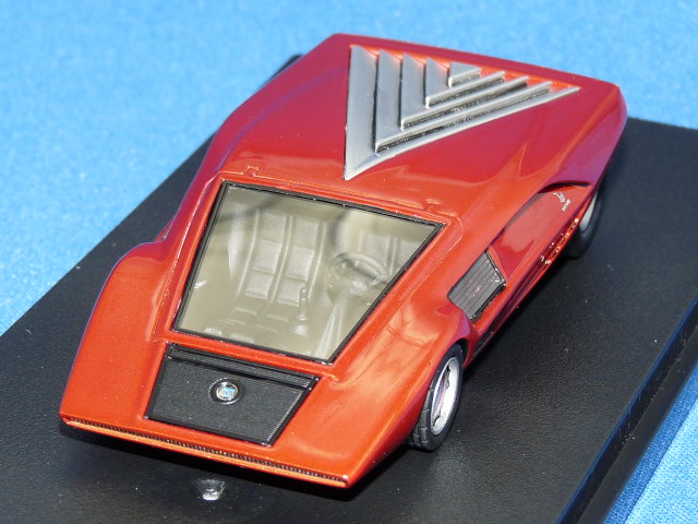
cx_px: 349
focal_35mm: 149
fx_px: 3004
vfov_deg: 10.0
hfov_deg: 13.3
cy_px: 262
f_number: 4
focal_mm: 15.5
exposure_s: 1/40
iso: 100
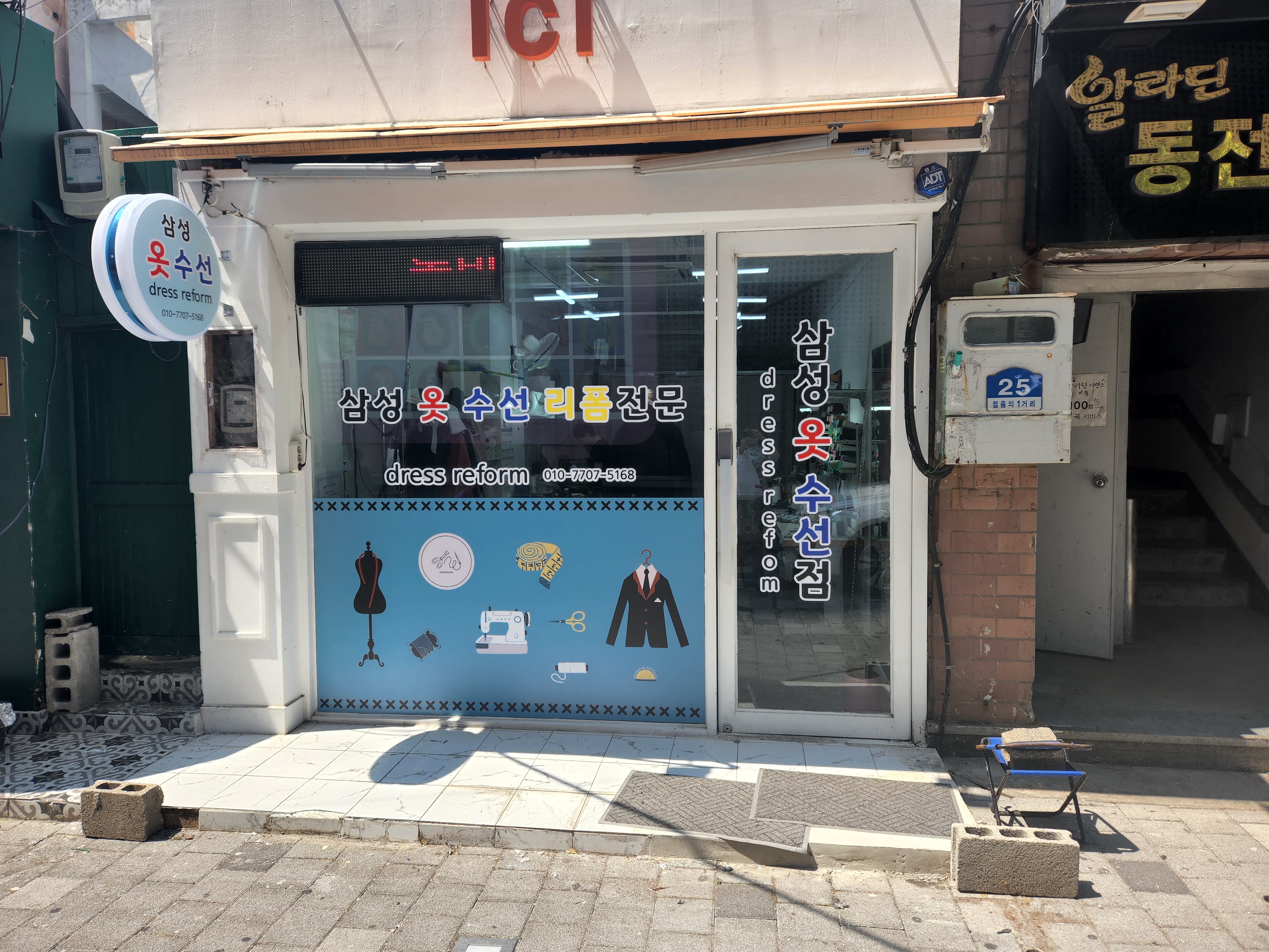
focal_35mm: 23
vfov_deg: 58.9
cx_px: 634
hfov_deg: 73.9
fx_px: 843
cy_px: 476
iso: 20
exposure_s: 1/673
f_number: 1.8
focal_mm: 5.4
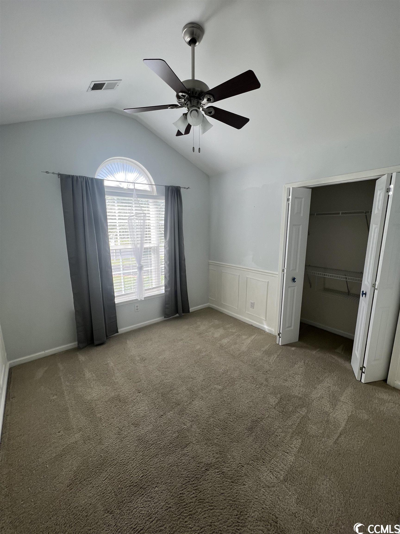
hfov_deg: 89.9
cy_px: 267
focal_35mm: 13
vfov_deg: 106.2
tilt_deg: -10.1
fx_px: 200
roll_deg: -0.3
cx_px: 200
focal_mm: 1.57
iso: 32
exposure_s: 1/153
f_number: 1.8
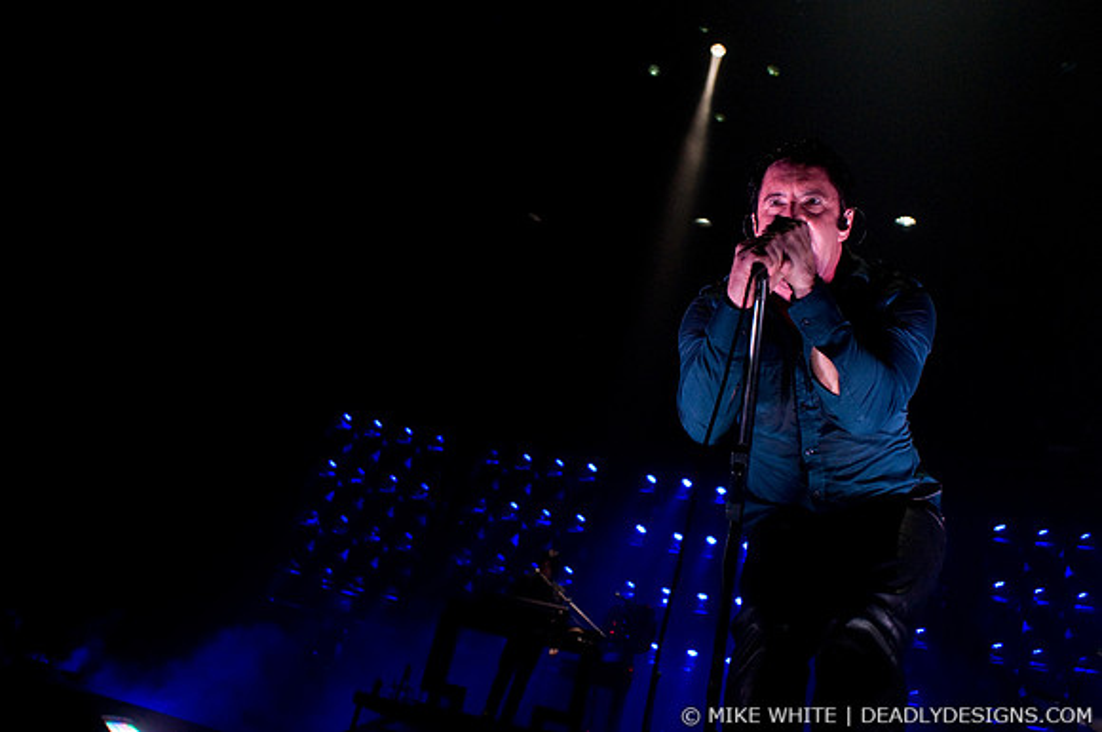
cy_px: 366
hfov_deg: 62.0
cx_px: 551
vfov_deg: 43.5
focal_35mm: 30
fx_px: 917
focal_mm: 20
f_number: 3.2
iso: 1000
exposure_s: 1/200
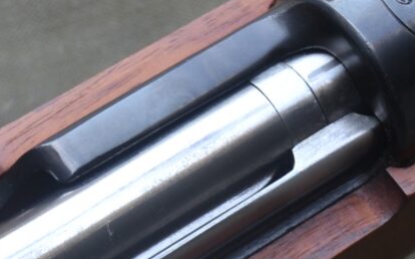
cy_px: 272
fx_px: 1595
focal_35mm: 141
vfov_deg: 9.2
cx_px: 177
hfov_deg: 14.8
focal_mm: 20
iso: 140
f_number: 5.6
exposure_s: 1/60
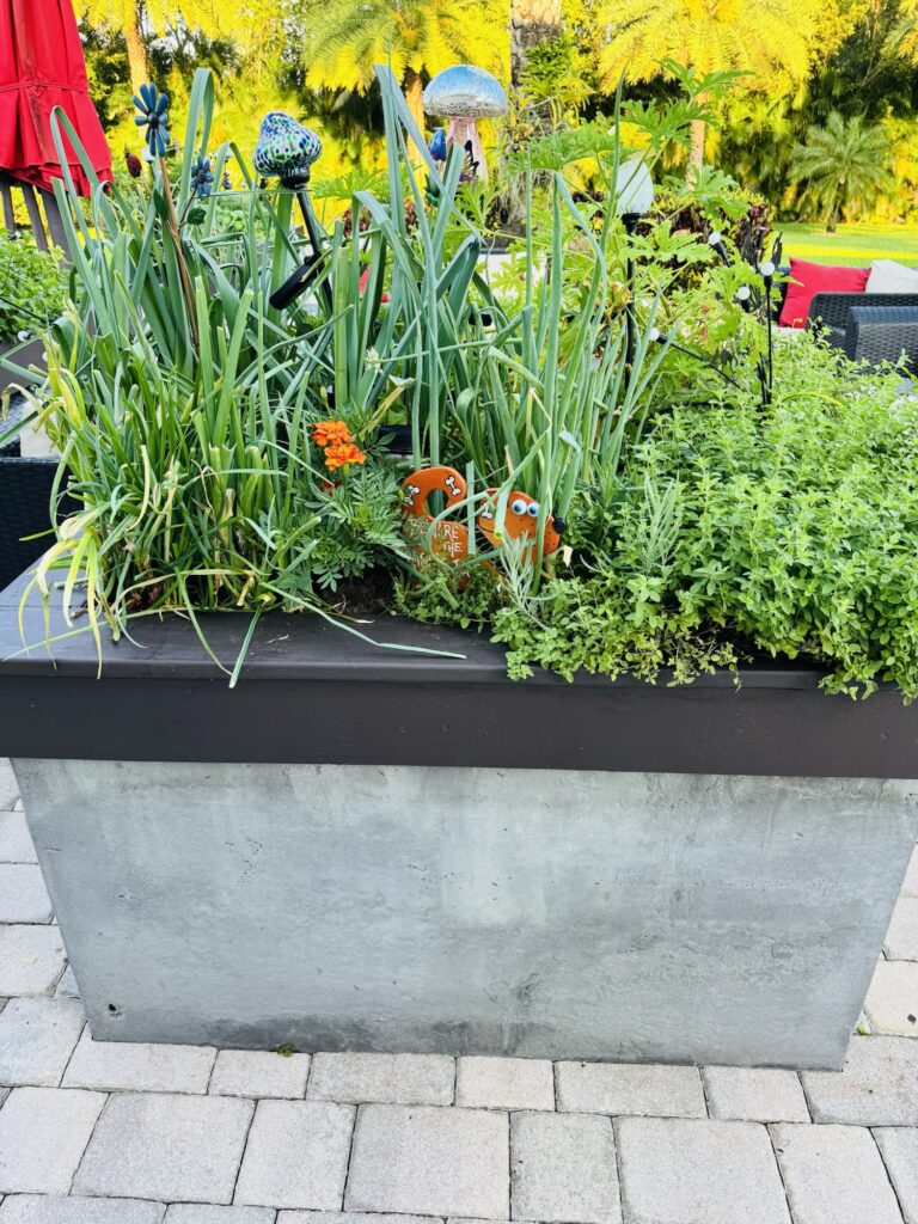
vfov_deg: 71.6
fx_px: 849
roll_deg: -0.3
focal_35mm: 24
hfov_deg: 56.8
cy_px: 612
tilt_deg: -27.8
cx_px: 459
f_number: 1.78
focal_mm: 6.76
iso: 50
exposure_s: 1/131
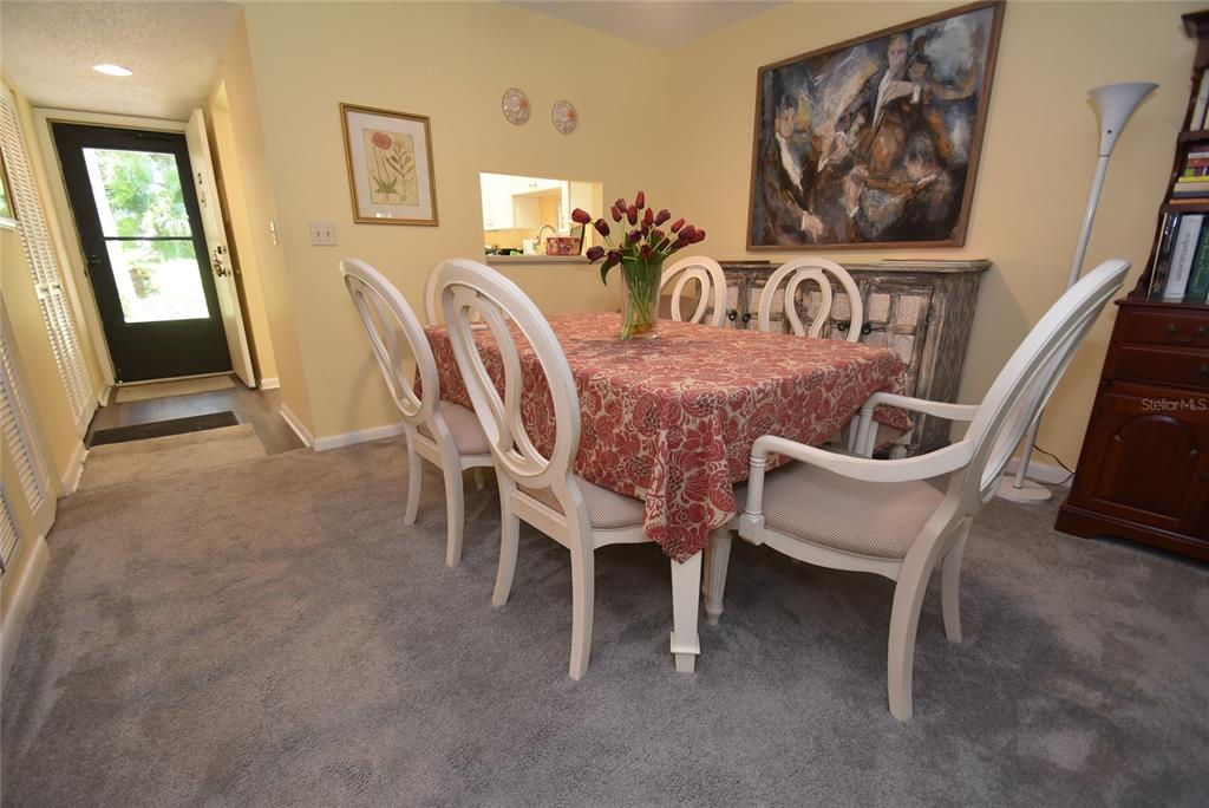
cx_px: 604
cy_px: 404
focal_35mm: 15
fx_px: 504
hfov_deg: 100.4
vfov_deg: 77.4
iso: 800
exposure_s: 1/60
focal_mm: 10
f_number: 3.5
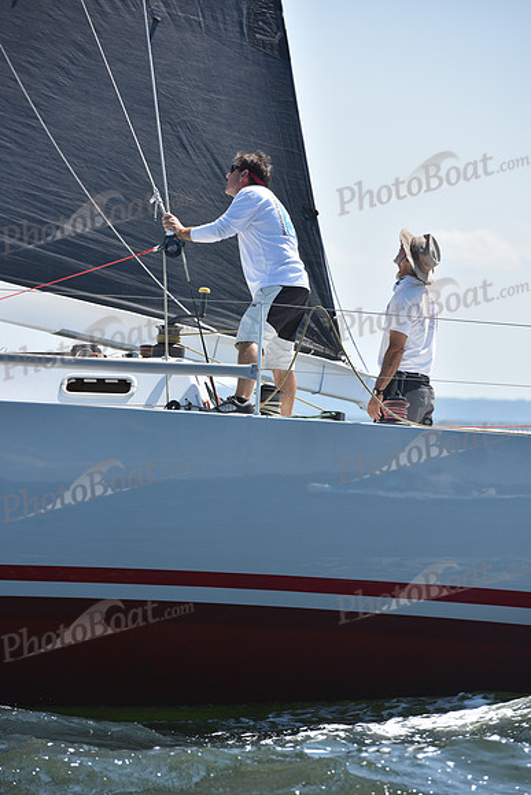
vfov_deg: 10.5
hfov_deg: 7.0
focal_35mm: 195
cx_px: 266
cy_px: 398
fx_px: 4311
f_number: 7.1
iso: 320
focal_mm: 195
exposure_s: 1/1250
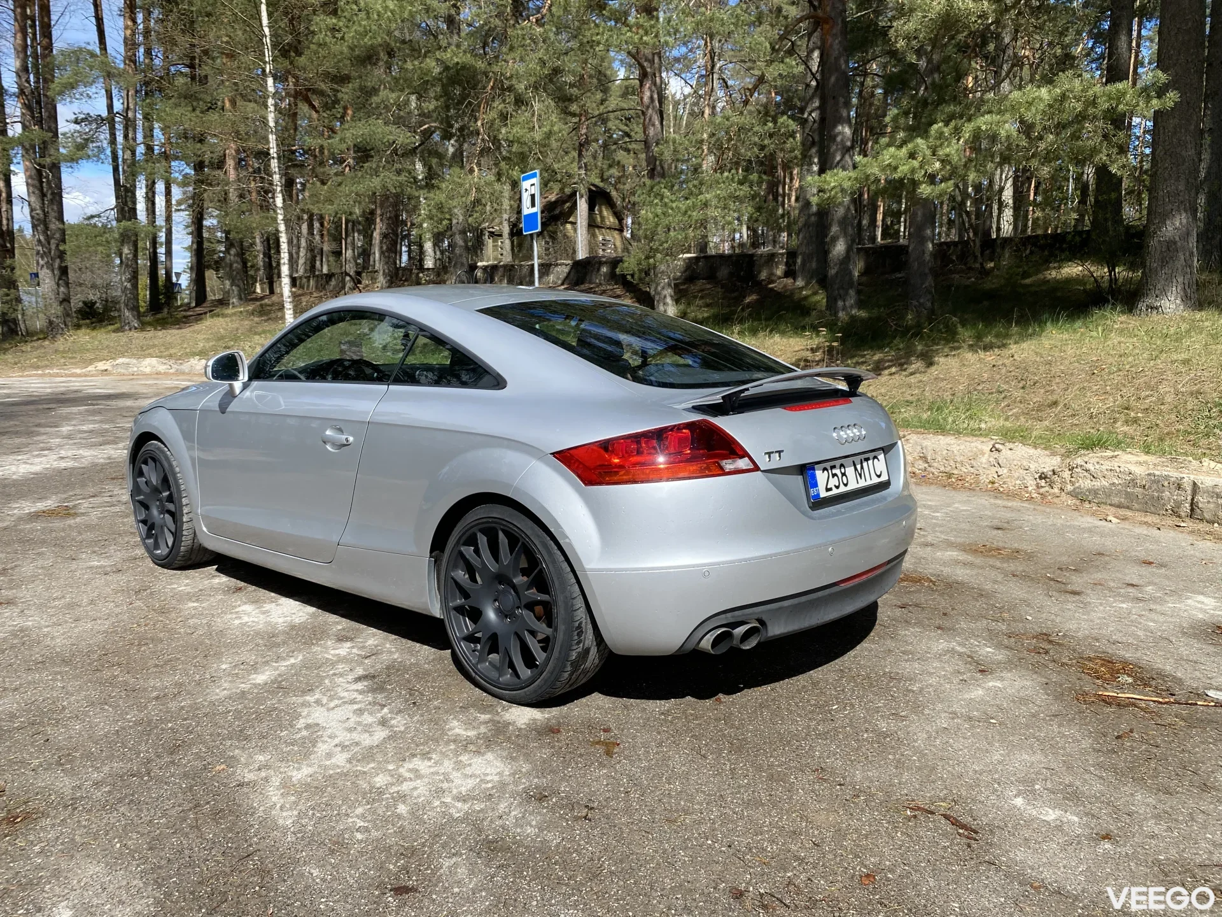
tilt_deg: -8.7
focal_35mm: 26
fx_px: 918
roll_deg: -0.2
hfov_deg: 67.3
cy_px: 458
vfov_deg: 53.1
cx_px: 611
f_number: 1.8
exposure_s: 1/2890
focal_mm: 4.25
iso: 32
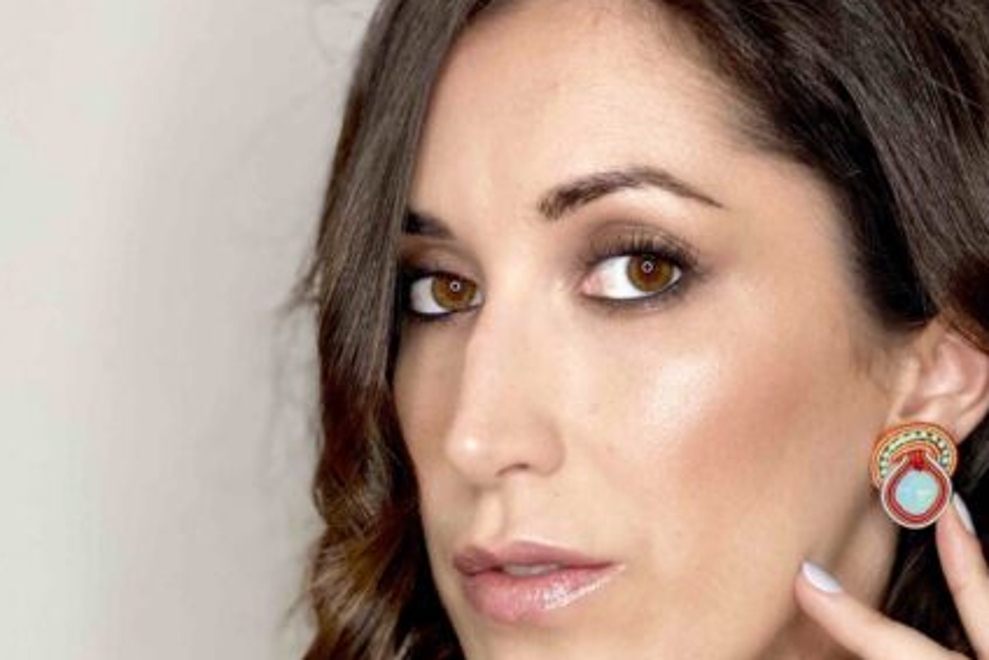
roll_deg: +1.7
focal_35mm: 102
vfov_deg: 13.2
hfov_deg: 20.0
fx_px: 2803
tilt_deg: -3.0
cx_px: 578
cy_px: 702
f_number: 2
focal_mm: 6
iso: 125
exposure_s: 1/122
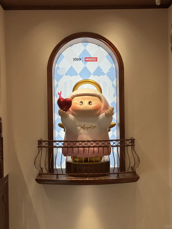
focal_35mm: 48
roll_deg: +0.4
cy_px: 114
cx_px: 86
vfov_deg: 39.7
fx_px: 318
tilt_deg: -0.7
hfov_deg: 30.3
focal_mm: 6.76
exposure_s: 1/639
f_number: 1.78
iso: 64
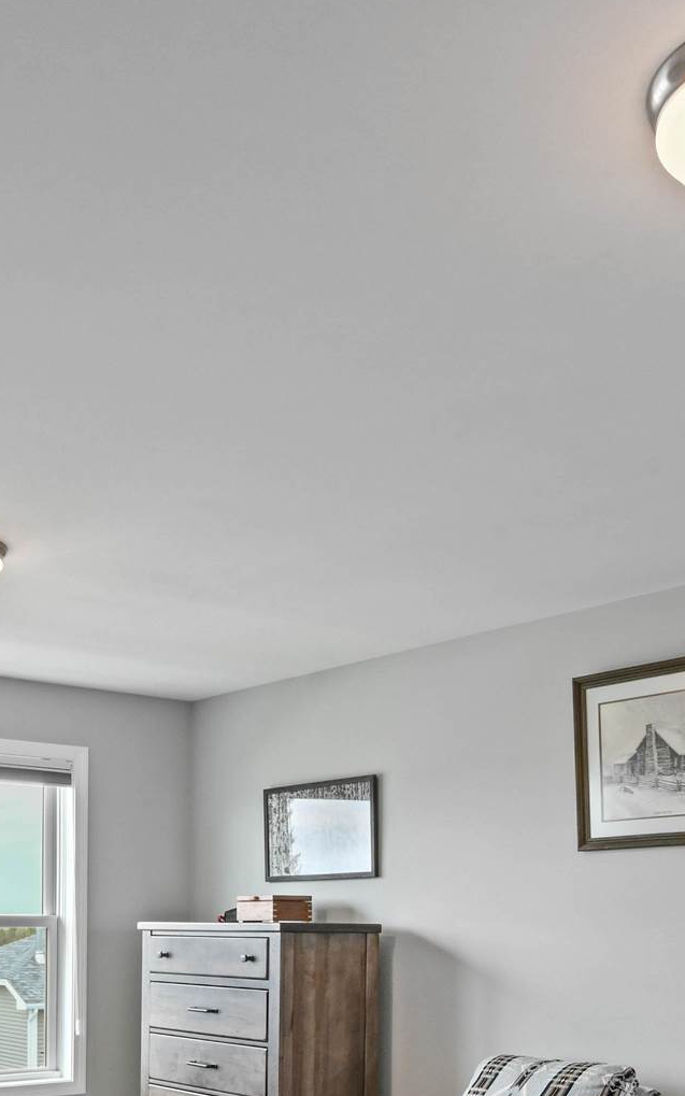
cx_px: 384
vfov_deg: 43.2
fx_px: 1284
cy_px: 936
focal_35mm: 43
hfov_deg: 29.8
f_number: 14
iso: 1000
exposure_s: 1/10
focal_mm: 14
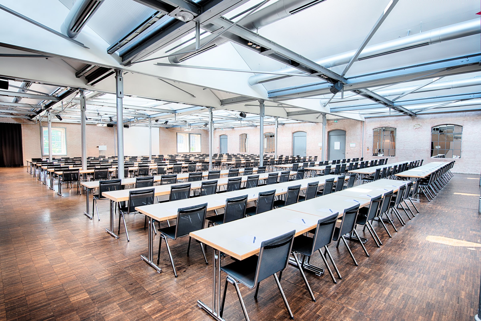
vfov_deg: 64.6
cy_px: 160
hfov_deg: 86.9
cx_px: 240
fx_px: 254
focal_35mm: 19
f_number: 8
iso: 100
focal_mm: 19
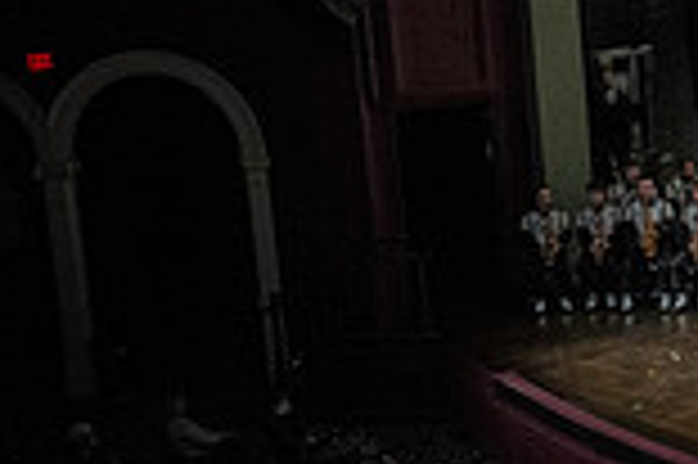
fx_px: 2615
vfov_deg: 10.1
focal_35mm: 135
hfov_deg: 13.7
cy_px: 277
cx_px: 1216
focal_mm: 36
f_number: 2.8
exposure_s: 1/500
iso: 4000
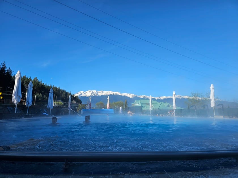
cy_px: 89
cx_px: 119
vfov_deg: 58.9
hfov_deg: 73.9
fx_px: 158
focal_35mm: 23
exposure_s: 1/690
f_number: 1.7
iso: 10
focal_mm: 6.3
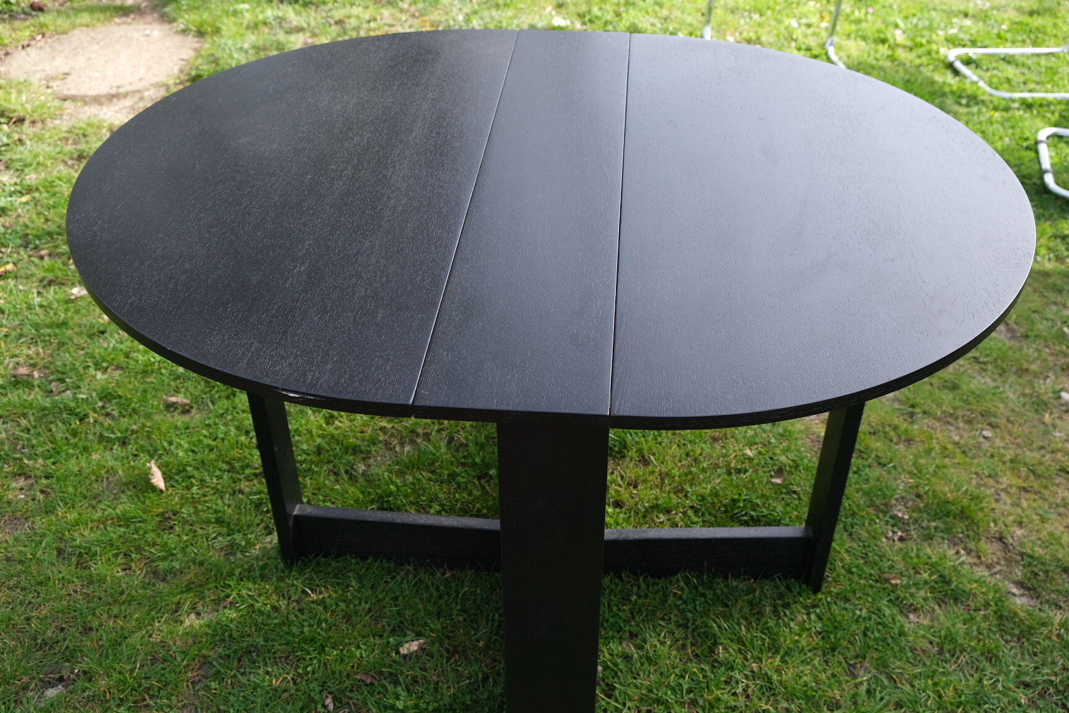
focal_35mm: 33
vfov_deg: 40.0
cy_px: 347
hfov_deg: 57.2
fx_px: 980
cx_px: 551
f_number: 5
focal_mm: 21.4
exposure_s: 1/125
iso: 160
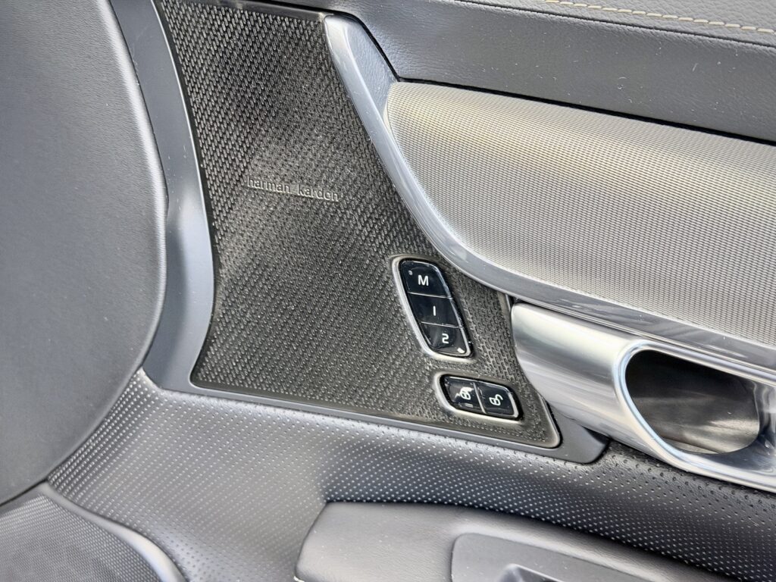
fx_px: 1076
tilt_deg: -26.9
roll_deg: -7.2
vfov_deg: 30.3
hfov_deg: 39.7
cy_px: 291
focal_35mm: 48
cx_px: 388
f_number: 1.78
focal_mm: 6.76
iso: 320
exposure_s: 1/33
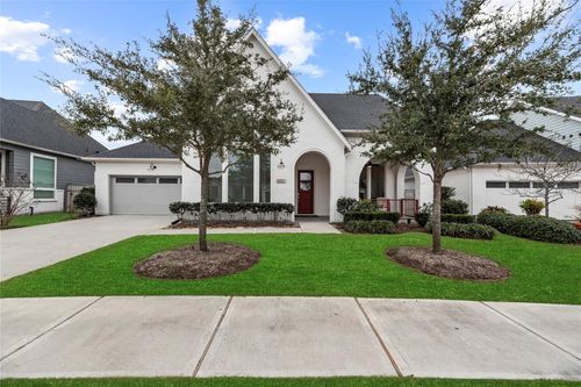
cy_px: 194
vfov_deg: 81.2
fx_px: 226
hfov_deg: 104.3
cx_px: 290
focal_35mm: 14
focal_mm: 14
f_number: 8
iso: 100
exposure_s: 1/80
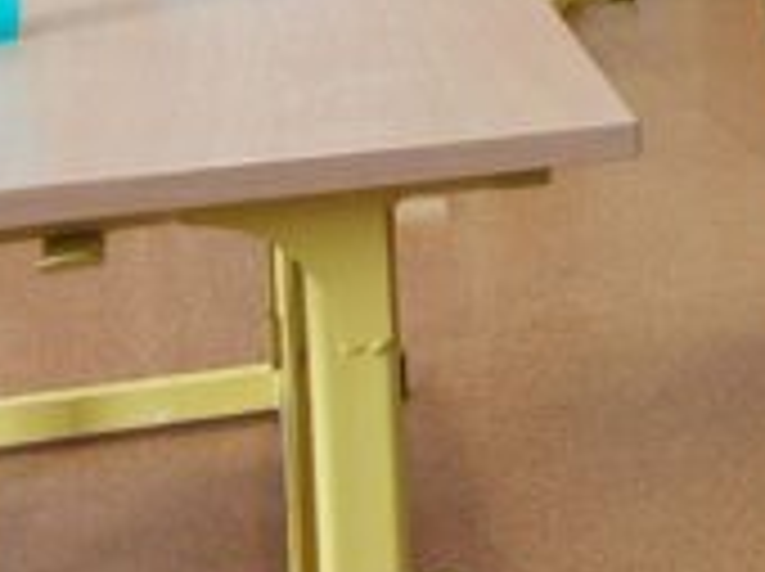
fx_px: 2339
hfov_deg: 17.1
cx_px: 1089
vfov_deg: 13.3
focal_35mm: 106
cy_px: -239
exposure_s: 1/100
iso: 160
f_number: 1.8
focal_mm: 4.6
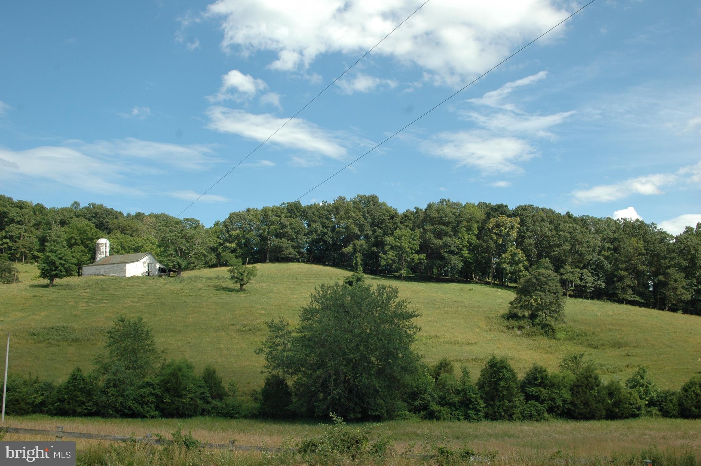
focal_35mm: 34
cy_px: 233
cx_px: 350
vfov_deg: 38.3
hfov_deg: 55.2
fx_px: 671
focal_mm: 23
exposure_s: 1/320
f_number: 9
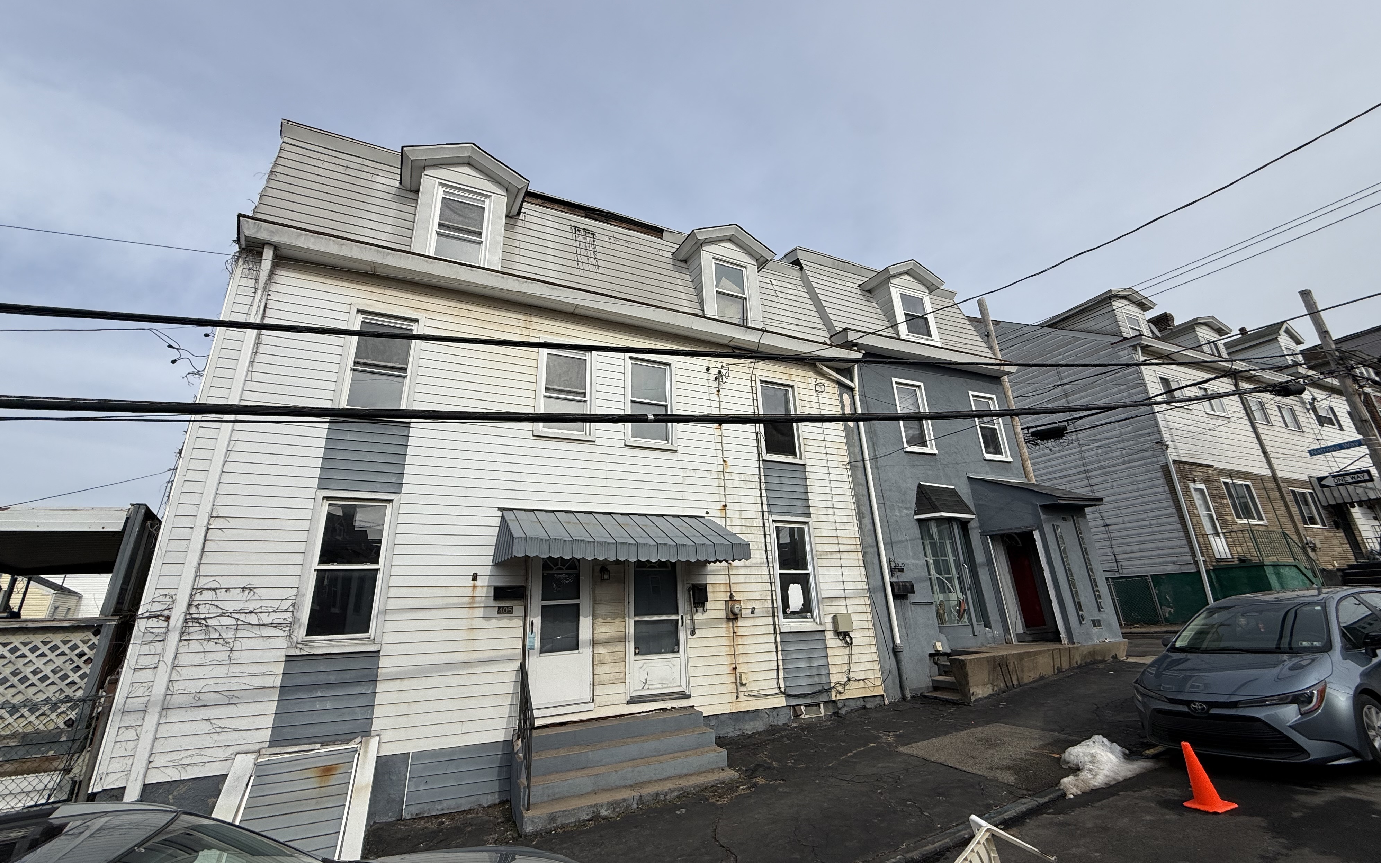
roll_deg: +3.6
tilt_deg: +21.1
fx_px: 565
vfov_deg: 74.7
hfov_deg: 101.5
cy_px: 406
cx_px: 687
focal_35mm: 15
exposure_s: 1/2611
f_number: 2.2
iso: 50
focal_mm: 2.22
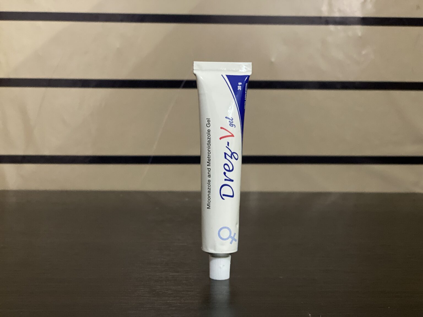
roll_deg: +0.6
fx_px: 635
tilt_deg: -4.7
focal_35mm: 52
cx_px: 212
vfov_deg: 28.0
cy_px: 158
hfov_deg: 36.8
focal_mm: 6
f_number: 2
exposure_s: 1/34
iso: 250
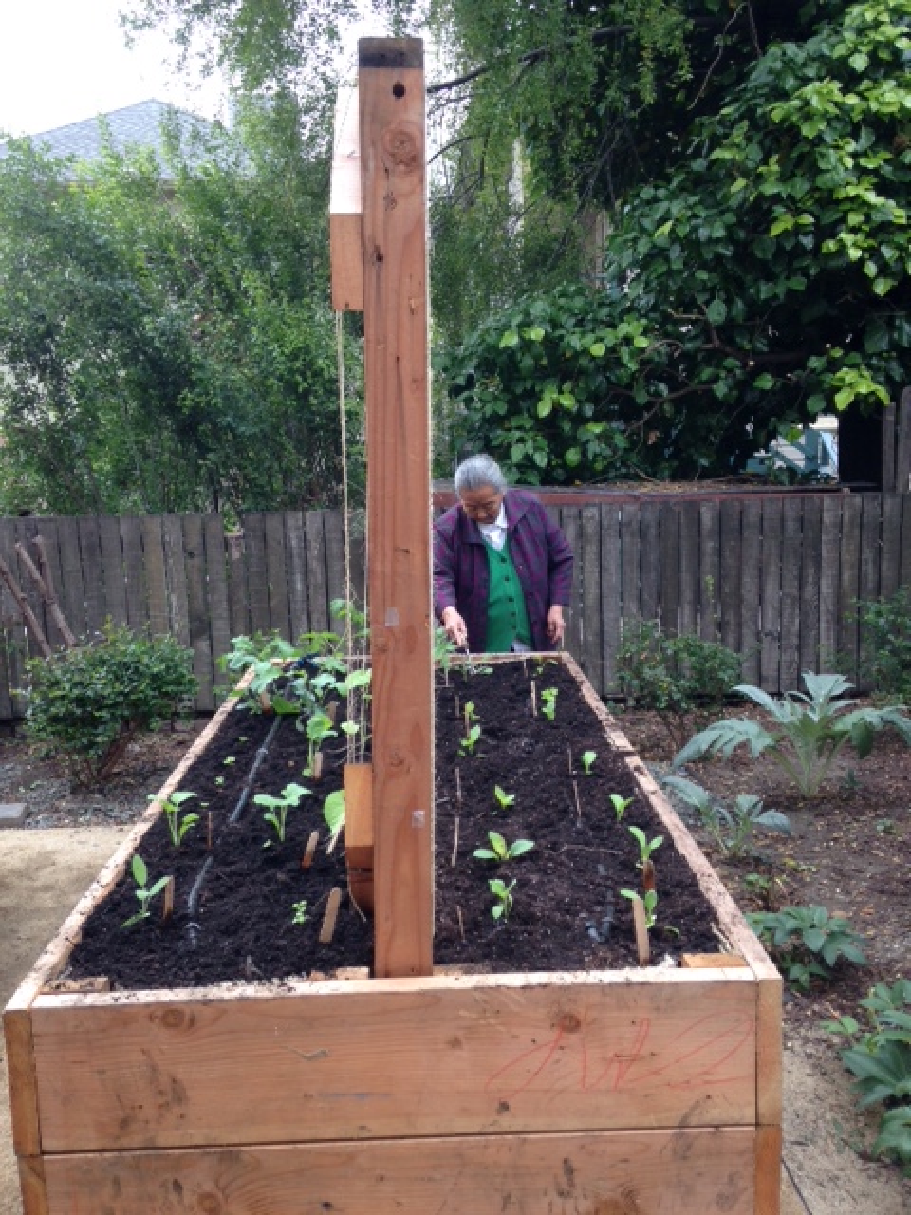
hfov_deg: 42.9
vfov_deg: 55.4
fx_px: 1158
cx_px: 456
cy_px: 608
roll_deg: +1.6
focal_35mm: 33
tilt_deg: -8.9
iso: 50
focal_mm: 4.12
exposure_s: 1/181
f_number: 2.4
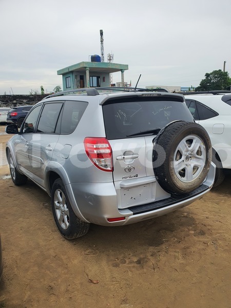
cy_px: 154
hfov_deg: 53.1
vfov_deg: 67.3
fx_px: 231
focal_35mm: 26
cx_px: 116
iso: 50
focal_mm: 4.3
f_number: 2.4
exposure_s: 1/524
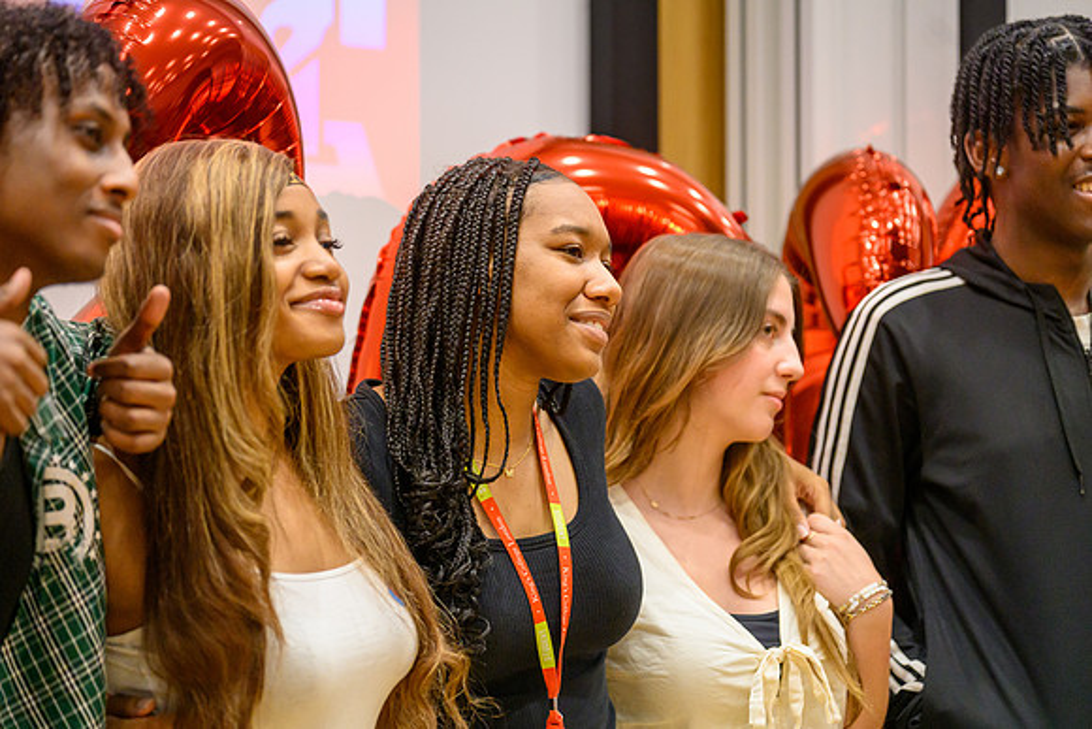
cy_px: 364
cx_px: 546
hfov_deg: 16.1
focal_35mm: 127
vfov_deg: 10.8
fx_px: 3861
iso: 2800
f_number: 2.8
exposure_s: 1/500
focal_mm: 126
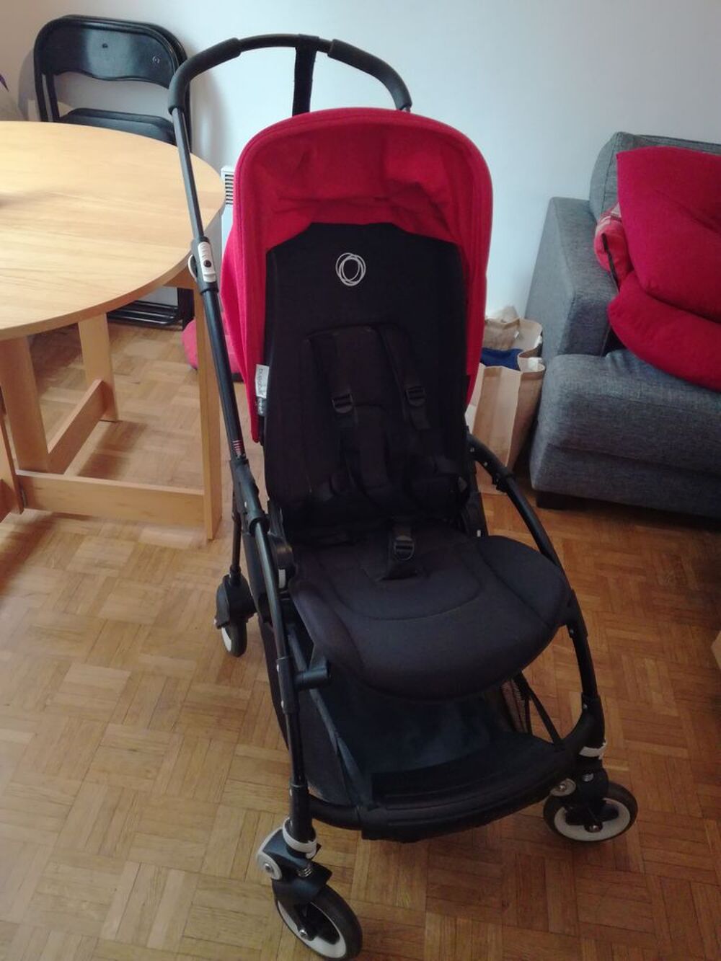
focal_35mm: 27
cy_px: 480
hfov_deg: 51.4
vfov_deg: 65.3
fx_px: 750
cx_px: 360
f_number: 2
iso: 320
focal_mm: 3.79
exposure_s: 1/33.3
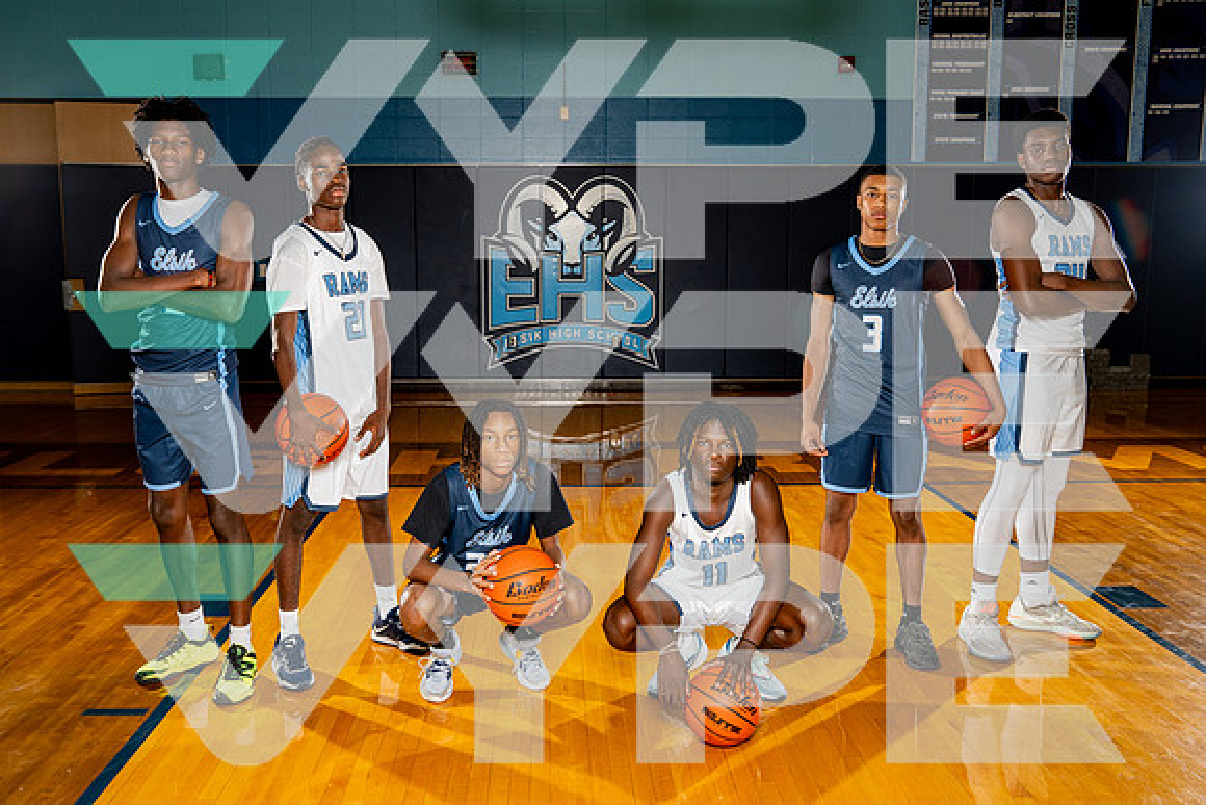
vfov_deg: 40.0
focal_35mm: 33
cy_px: 396
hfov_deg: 57.2
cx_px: 578
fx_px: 1105
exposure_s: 1/250
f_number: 5.6
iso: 400
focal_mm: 30
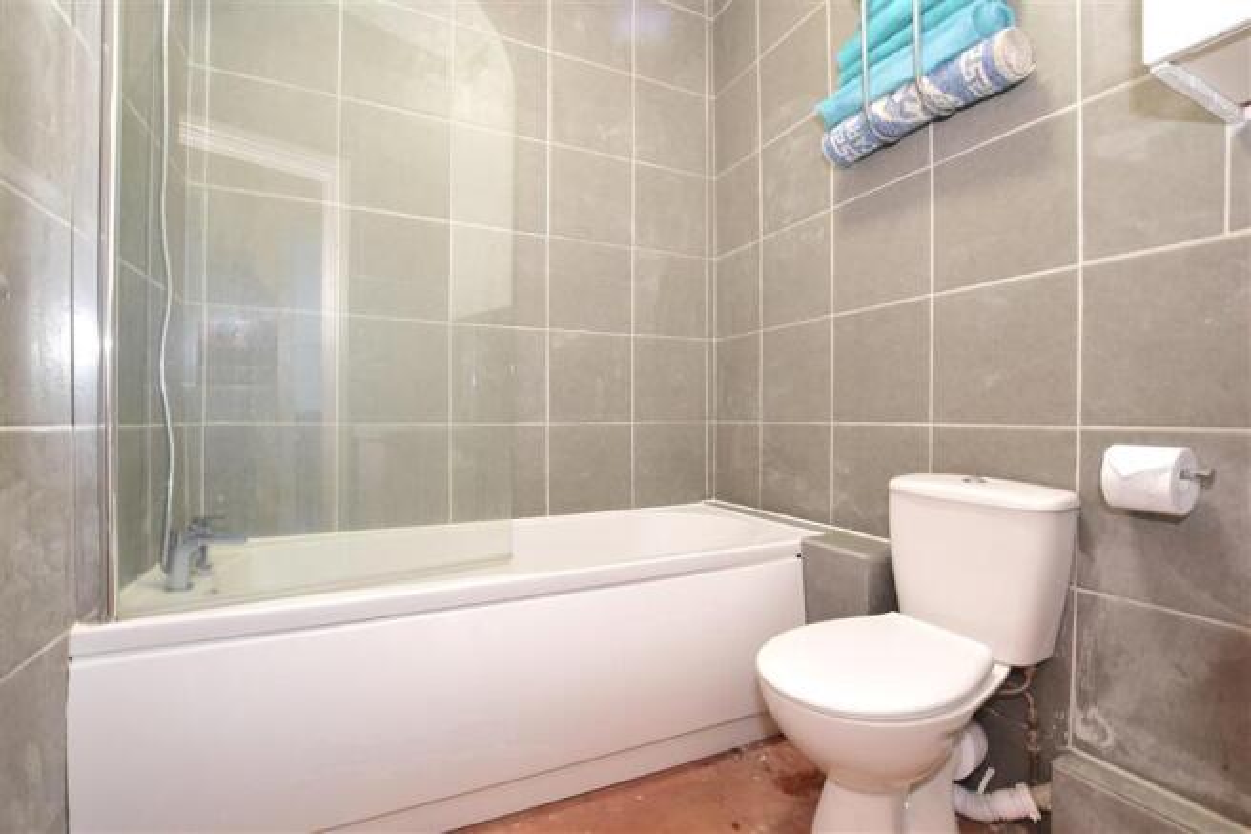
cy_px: 417
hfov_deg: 100.4
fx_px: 521
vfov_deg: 77.3
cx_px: 626
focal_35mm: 15
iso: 200
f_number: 8
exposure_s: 1
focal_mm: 10
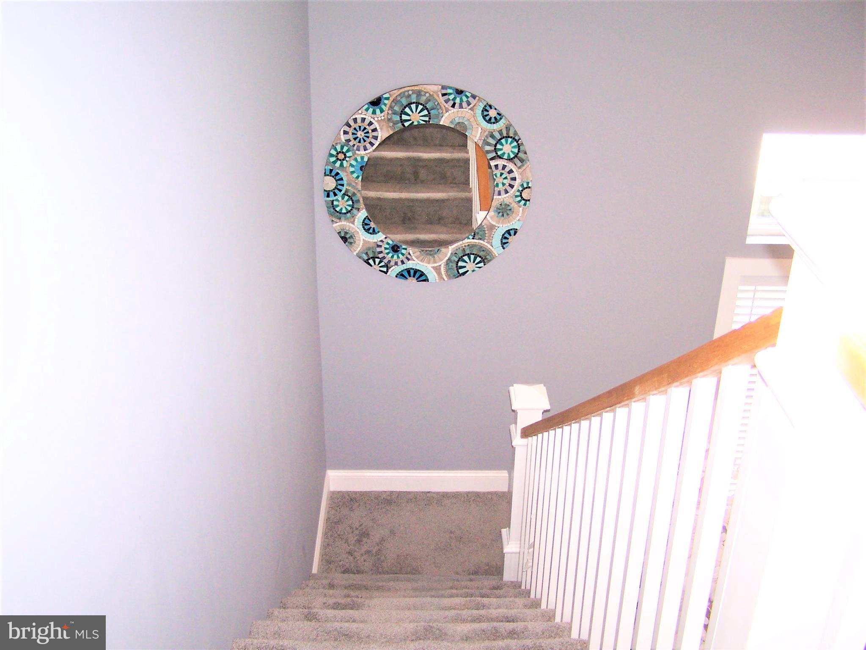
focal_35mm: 38
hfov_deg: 49.0
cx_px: 433
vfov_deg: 37.7
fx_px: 951
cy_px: 325
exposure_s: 1/60
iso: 140
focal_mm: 6.3
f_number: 2.8
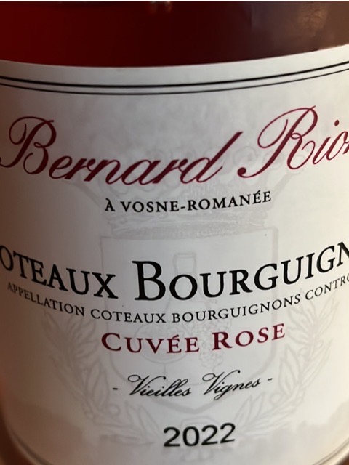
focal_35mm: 59
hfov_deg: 24.8
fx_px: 793
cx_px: 174
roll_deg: +4.1
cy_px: 232
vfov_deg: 32.7
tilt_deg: -26.8
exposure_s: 1/60
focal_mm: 5.1
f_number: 1.6
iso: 640
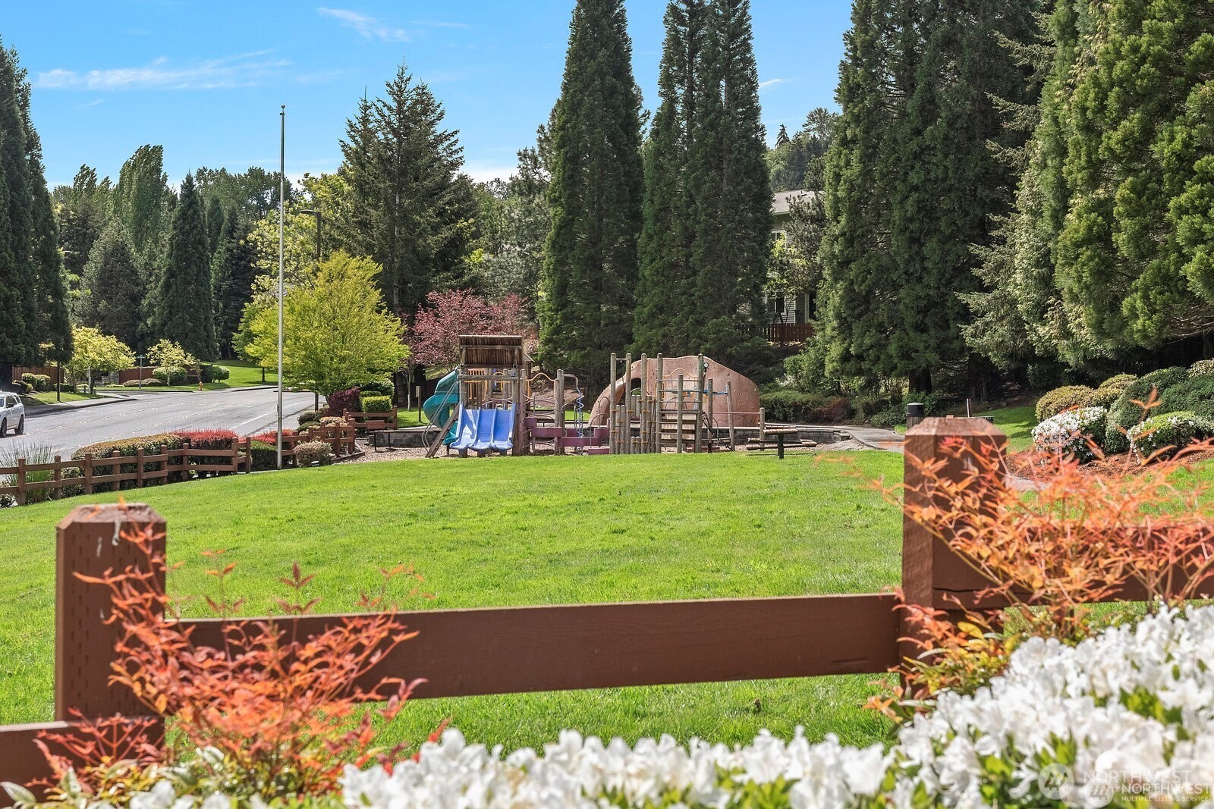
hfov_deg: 38.2
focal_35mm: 52
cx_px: 607
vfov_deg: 26.0
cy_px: 404
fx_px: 1754
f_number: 7.1
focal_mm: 35
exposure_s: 1/800
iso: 1250
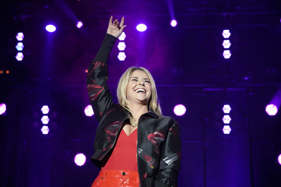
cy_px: 94
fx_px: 562
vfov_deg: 18.9
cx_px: 140
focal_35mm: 72
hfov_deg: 28.1
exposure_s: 1/200
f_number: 4.5
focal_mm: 72
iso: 2000
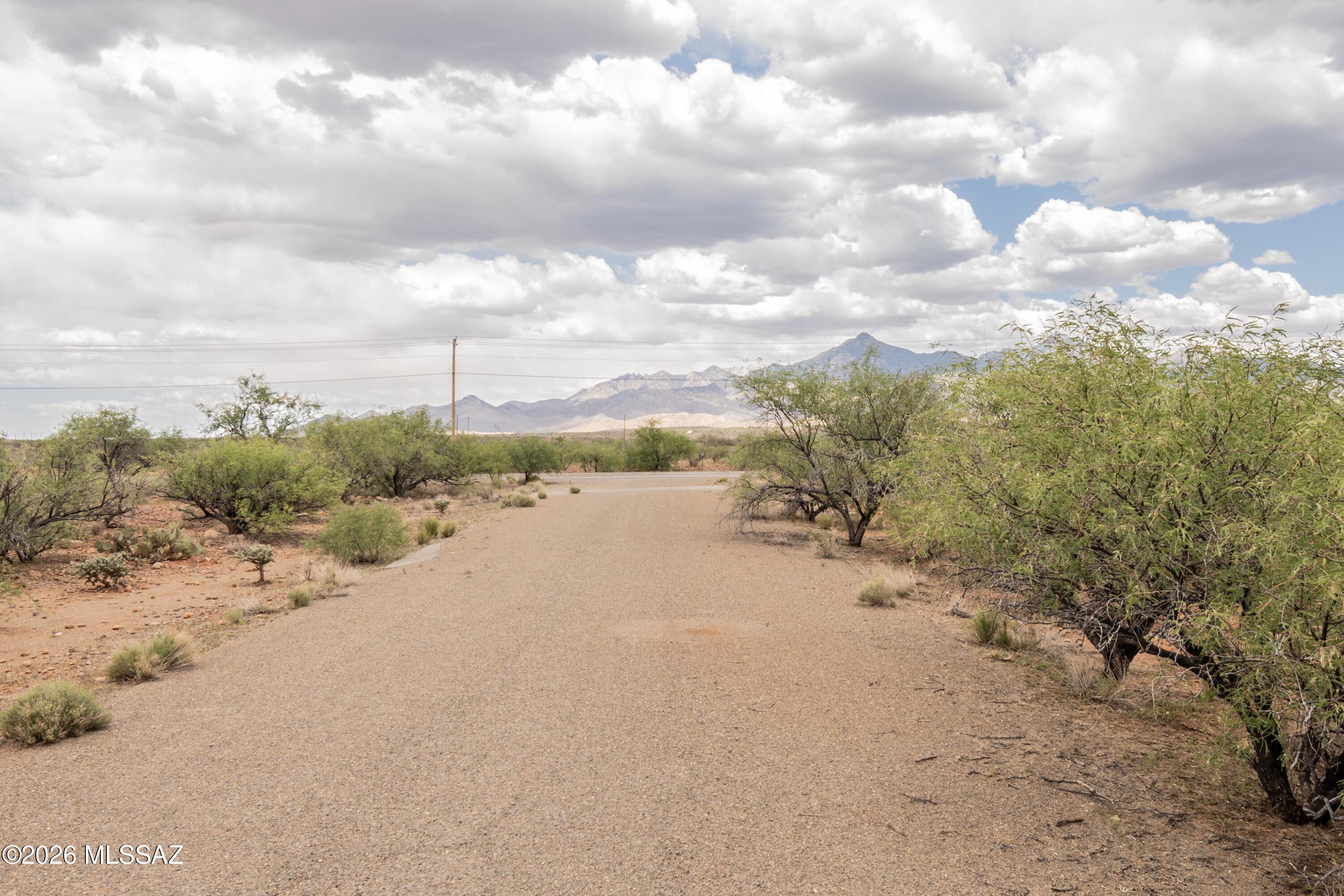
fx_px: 1120
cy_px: 448
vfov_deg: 43.6
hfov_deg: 61.9
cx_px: 672
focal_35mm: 30
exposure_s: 1/80
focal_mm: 20
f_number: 14
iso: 200
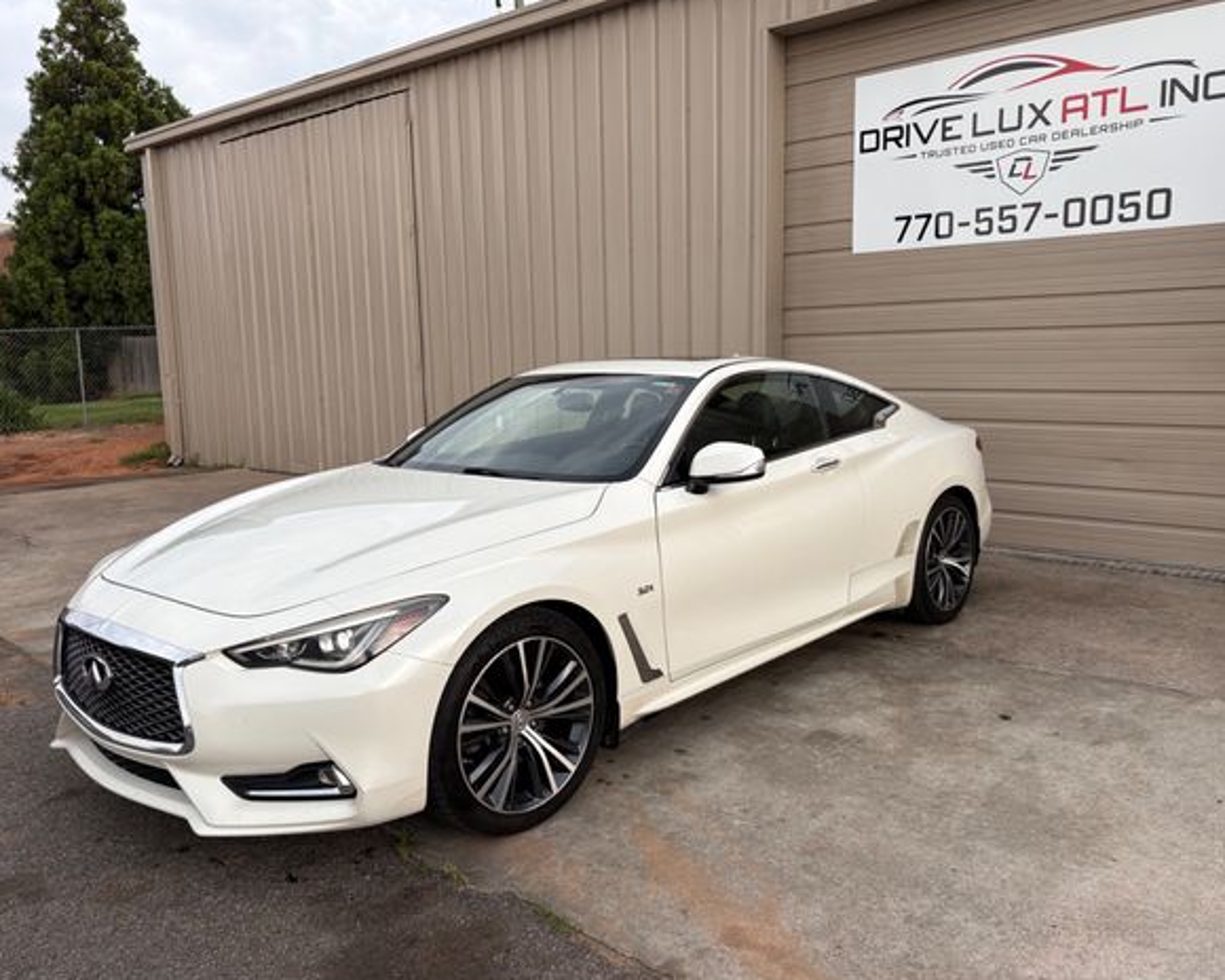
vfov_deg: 51.5
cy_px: 492
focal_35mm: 28
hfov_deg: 62.1
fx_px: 1015
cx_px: 657
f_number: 1.6
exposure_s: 1/444
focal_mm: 5.96
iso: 50
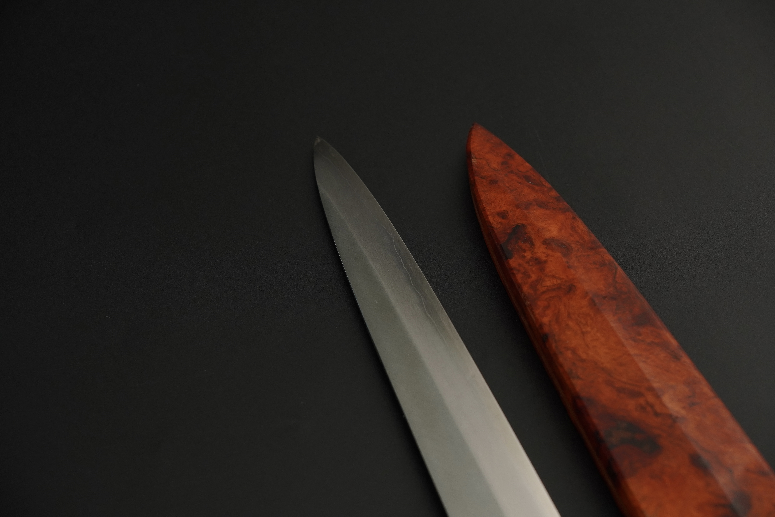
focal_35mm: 75
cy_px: 258
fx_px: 1614
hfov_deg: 27.0
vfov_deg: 18.2
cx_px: 388
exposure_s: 1/160
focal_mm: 50
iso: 500
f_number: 5.6
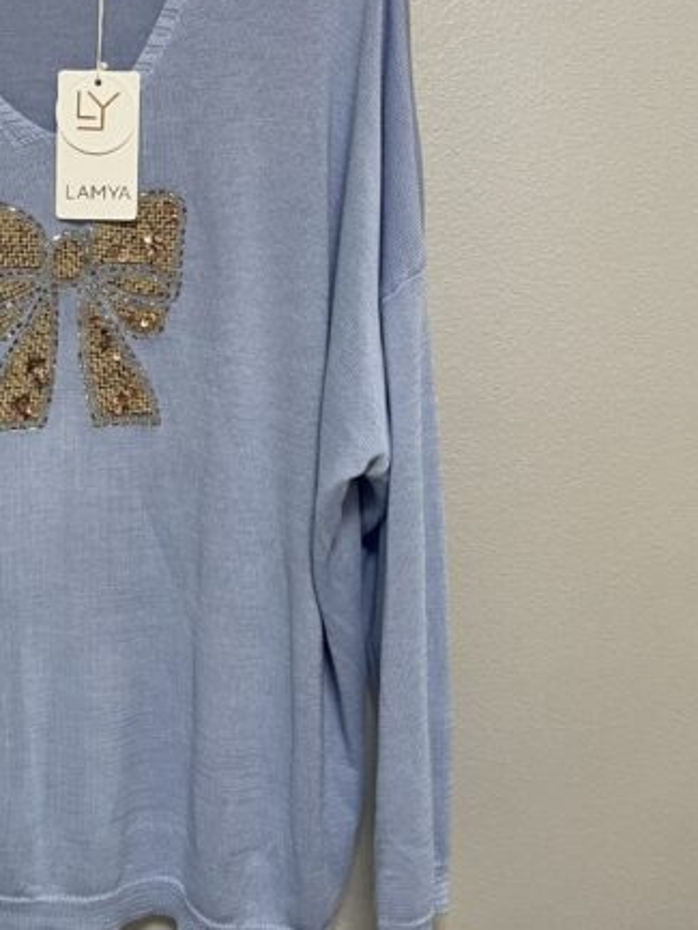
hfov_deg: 29.2
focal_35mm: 48
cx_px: 92
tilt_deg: -4.8
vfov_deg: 39.4
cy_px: 350
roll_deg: -0.4
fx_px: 1290
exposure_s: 1/50
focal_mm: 4.2
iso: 80
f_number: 1.6
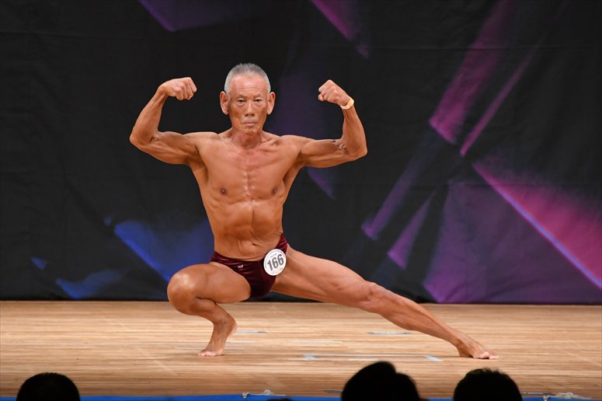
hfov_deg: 5.5
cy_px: 200
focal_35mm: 375
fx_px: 6268
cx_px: 301
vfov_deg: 3.7
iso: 3200
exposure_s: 1/400
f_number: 5.6
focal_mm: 250
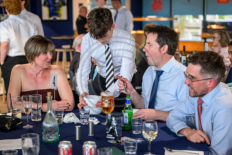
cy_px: 78
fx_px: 451
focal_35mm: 70
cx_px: 116
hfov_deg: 28.8
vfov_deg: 19.5
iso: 4000
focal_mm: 70
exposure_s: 1/320
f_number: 3.2
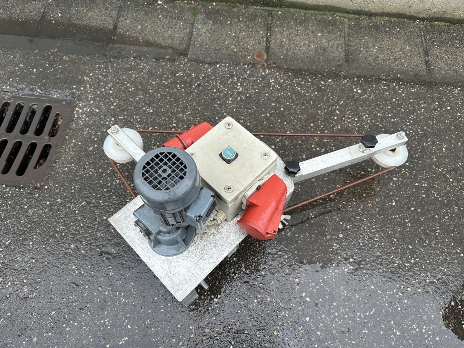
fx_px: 322
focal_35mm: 24
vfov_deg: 56.8
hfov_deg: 71.6
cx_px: 232
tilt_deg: -65.5
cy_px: 174
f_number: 1.78
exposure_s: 1/374
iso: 80
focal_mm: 6.86
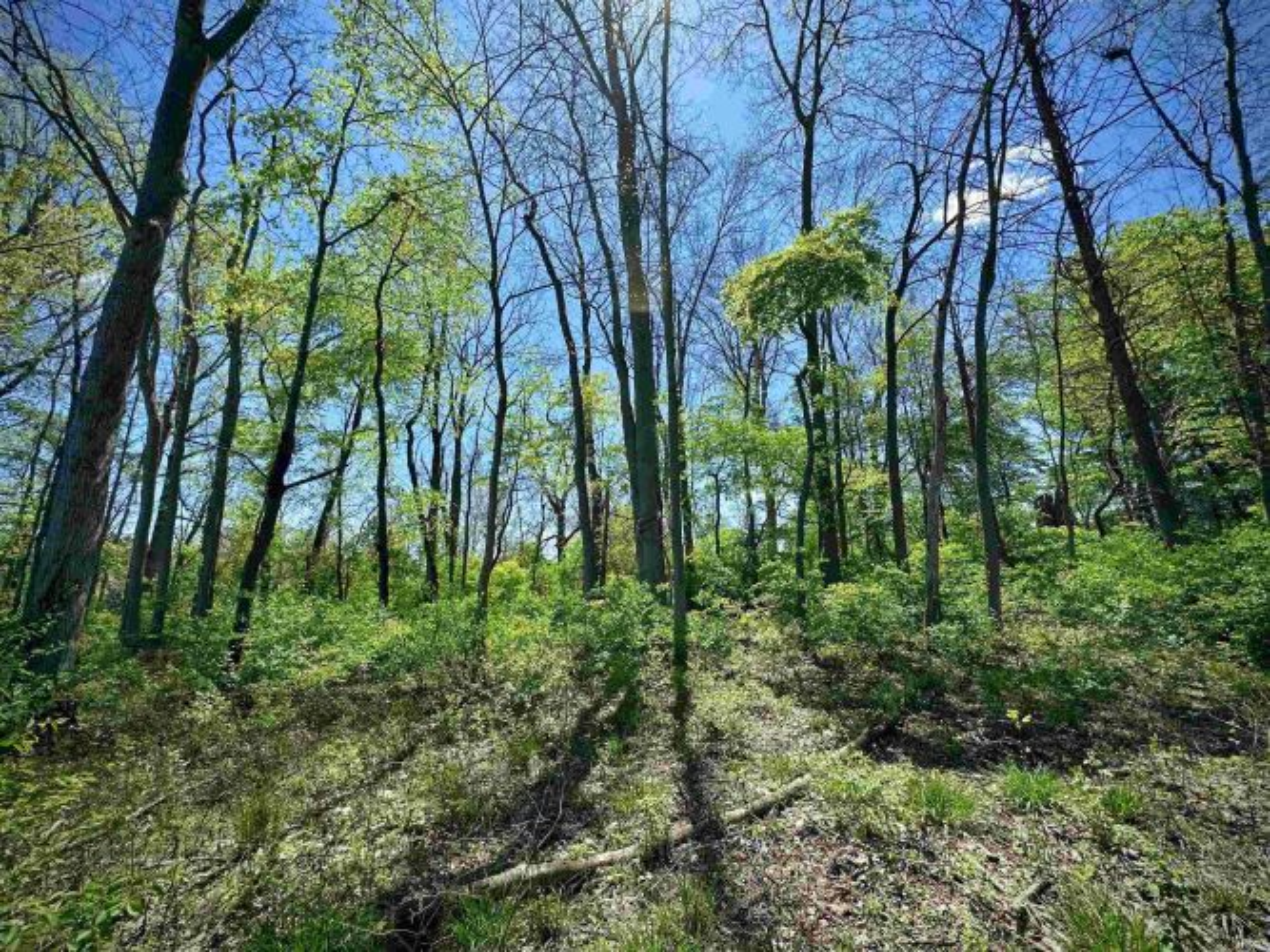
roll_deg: +1.2
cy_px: 476
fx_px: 514
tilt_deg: +11.0
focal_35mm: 14
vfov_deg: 85.7
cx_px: 635
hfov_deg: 102.1
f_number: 2.2
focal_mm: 2.22
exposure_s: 1/1082
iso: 40
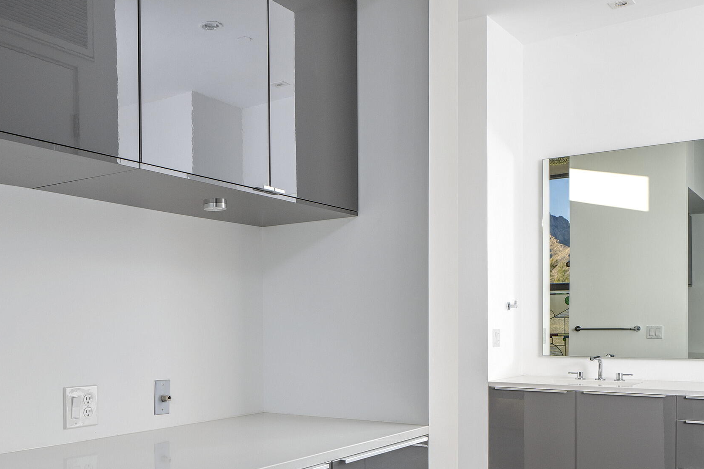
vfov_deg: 35.4
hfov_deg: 51.1
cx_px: 242
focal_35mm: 37
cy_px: 327
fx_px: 723
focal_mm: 22
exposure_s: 1/125
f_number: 8
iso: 200
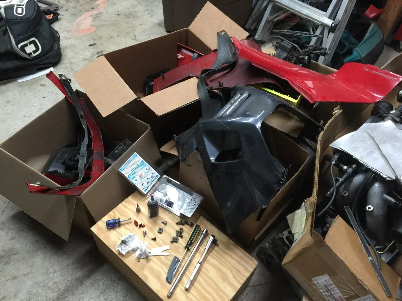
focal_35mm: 29
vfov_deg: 48.2
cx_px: 201
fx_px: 337
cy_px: 150
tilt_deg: -49.6
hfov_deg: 61.7
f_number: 2.2
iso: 64
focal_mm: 4.15
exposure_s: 1/15
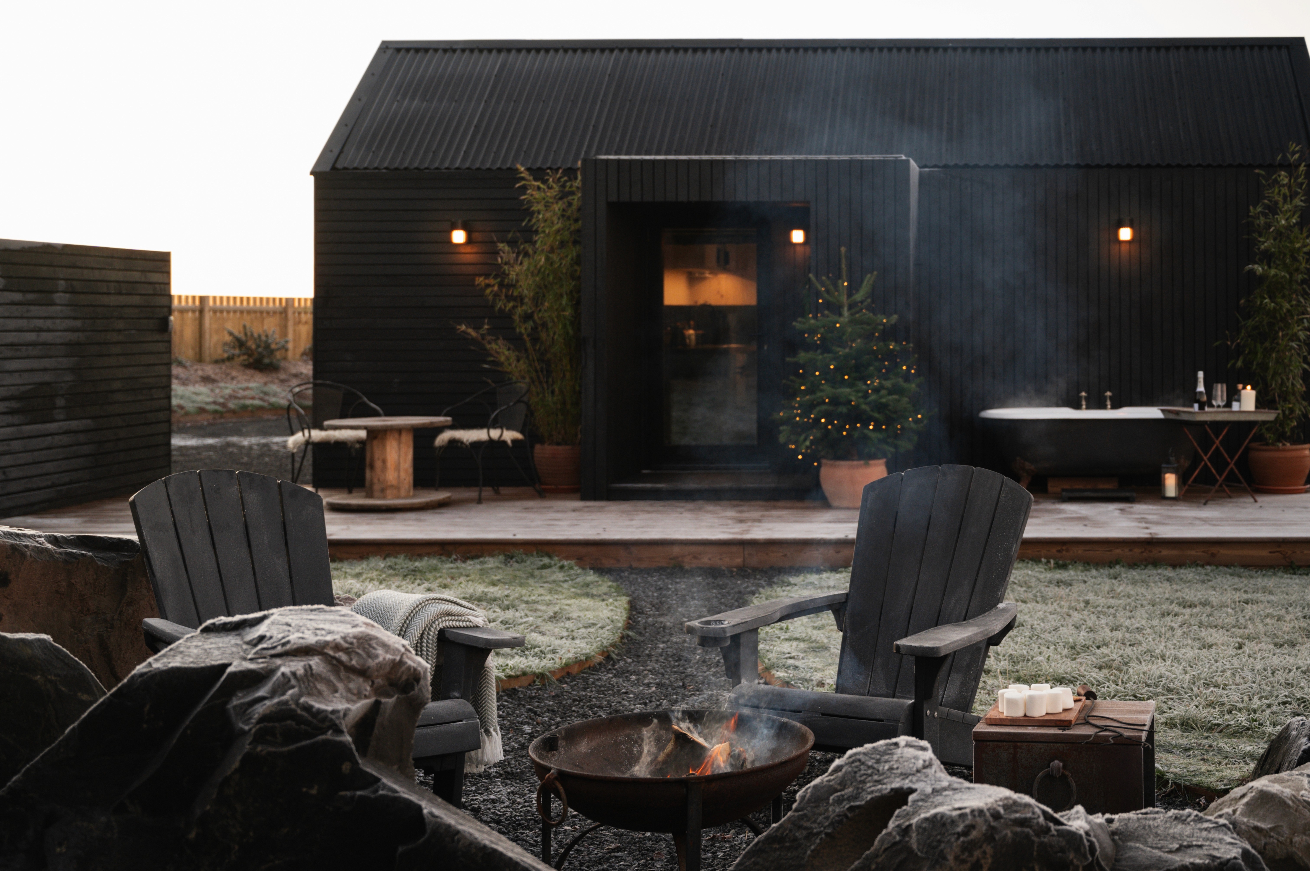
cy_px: 436
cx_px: 655
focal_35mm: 47
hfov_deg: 41.9
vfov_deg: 28.6
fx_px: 1709
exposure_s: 1/160
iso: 800
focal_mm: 47
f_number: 4
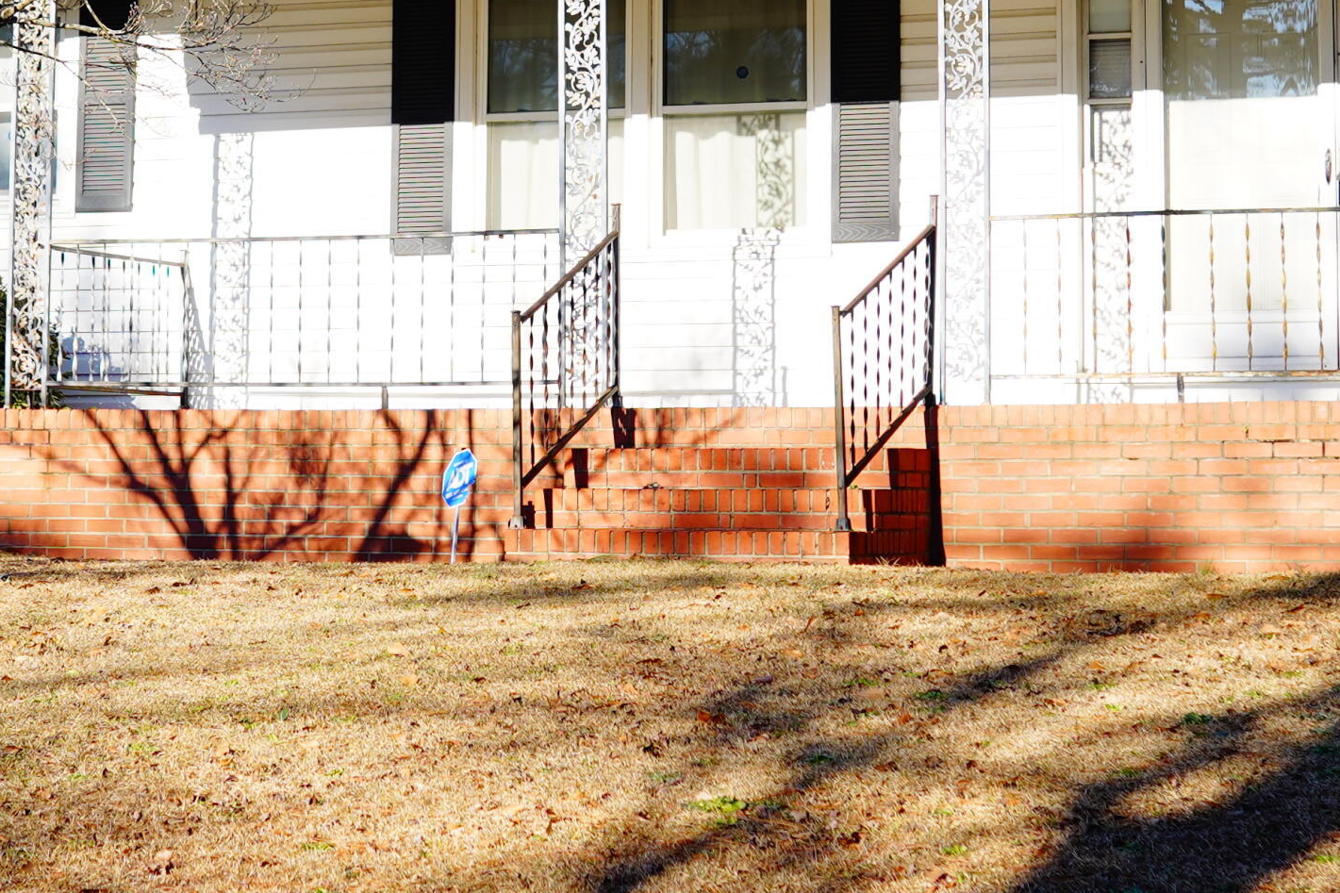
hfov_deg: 21.4
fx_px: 3535
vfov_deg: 14.2
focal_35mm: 95
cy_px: 63
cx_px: 438
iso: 100
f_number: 3.5
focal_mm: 30
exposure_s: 1/500
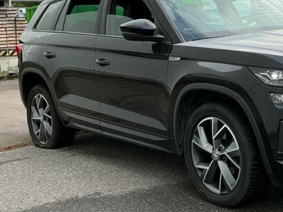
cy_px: 79
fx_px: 572
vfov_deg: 21.0
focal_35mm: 70
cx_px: 242
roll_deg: +2.5
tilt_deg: -6.3
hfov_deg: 27.0
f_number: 1.8
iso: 25
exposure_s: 1/529
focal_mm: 3
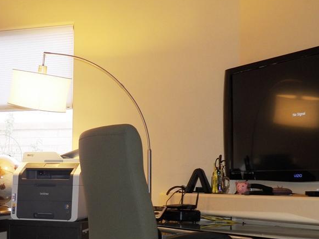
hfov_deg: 31.6
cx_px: 77
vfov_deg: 24.1
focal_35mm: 60
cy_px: 188
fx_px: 553
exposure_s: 1/30
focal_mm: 6.3
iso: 125
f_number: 2.8
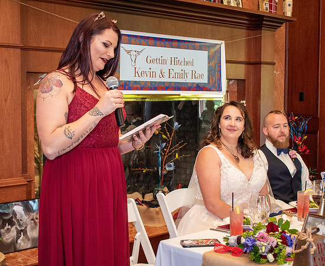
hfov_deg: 32.1
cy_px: 133
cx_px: 161
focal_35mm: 58
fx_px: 565
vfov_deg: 26.5
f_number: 4.5
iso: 2000
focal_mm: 34
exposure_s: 1/60
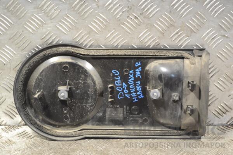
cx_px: 116
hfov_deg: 24.6
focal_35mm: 82
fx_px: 534
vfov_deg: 16.6
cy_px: 78
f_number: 5.6
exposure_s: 1/30
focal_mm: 55
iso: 720
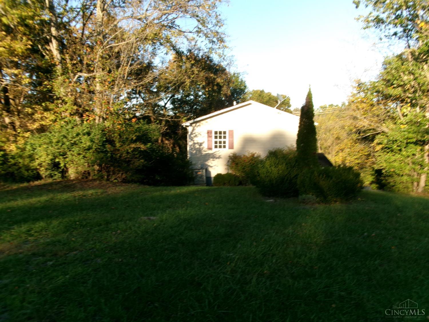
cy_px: 161
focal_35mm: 28
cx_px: 214
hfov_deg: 63.4
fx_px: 347
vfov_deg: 49.7
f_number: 10.8
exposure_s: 1/38
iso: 100
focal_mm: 5.1
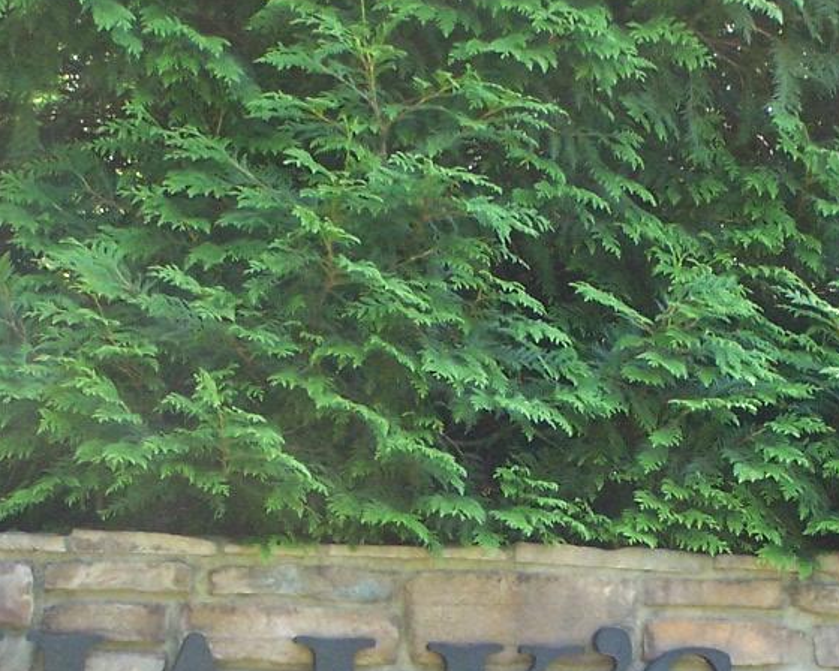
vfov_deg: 7.6
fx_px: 5041
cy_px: 806
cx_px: 824
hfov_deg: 9.5
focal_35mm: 203
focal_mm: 12.4
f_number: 3.2
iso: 140
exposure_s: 1/180
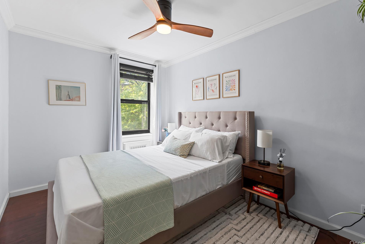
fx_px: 152
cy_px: 117
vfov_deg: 77.3
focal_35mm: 15
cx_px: 193
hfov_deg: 100.3
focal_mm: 14
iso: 125
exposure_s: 1/1.67
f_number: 9
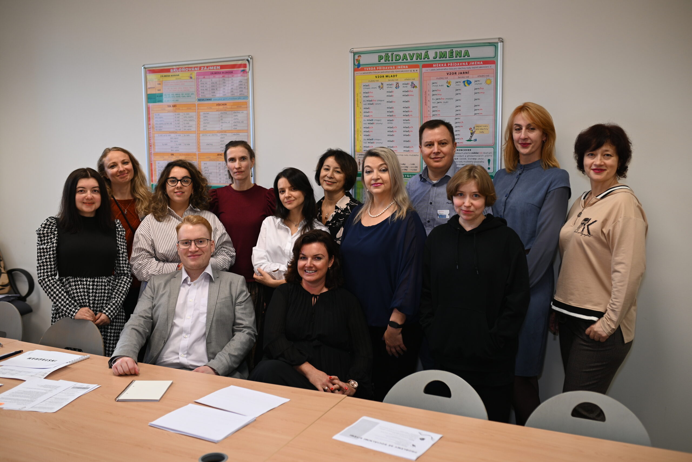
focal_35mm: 35
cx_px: 346
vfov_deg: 37.9
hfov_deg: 54.4
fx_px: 673
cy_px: 231
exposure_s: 1/200
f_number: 2.8
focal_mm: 35
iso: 320
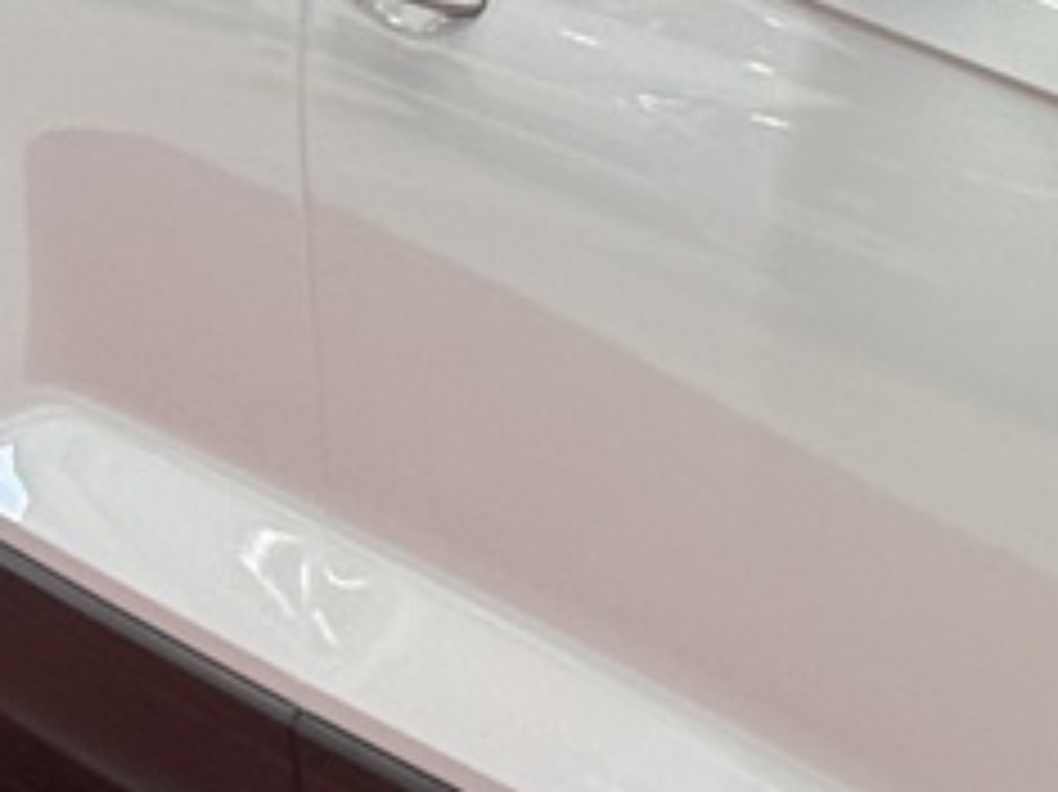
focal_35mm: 294
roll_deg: -0.7
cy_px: 284
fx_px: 8981
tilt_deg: -8.2
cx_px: 2481
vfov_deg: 5.1
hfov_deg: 6.4
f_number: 1.78
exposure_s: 1/100
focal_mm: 6.76
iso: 50
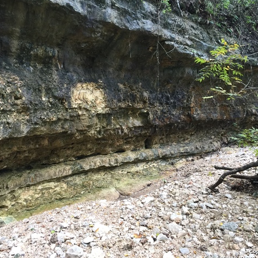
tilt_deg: -4.2
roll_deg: -1.3
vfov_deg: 47.2
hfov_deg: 47.2
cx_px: 117
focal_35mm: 35
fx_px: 295
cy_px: 129
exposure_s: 1/30
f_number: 2.2
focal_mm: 4.15
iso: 32
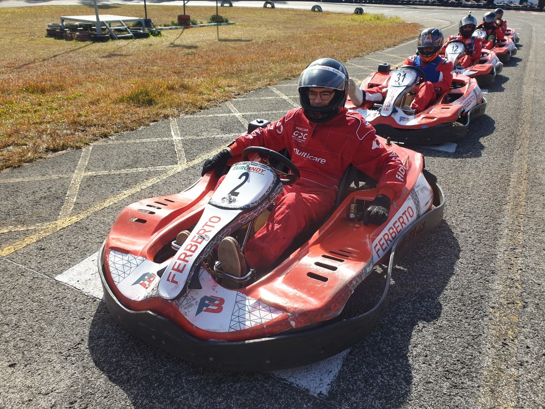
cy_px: 204
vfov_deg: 53.1
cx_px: 272
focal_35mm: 26
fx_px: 409
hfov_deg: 67.3
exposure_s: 1/958
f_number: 2.4
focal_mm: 4.3
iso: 50
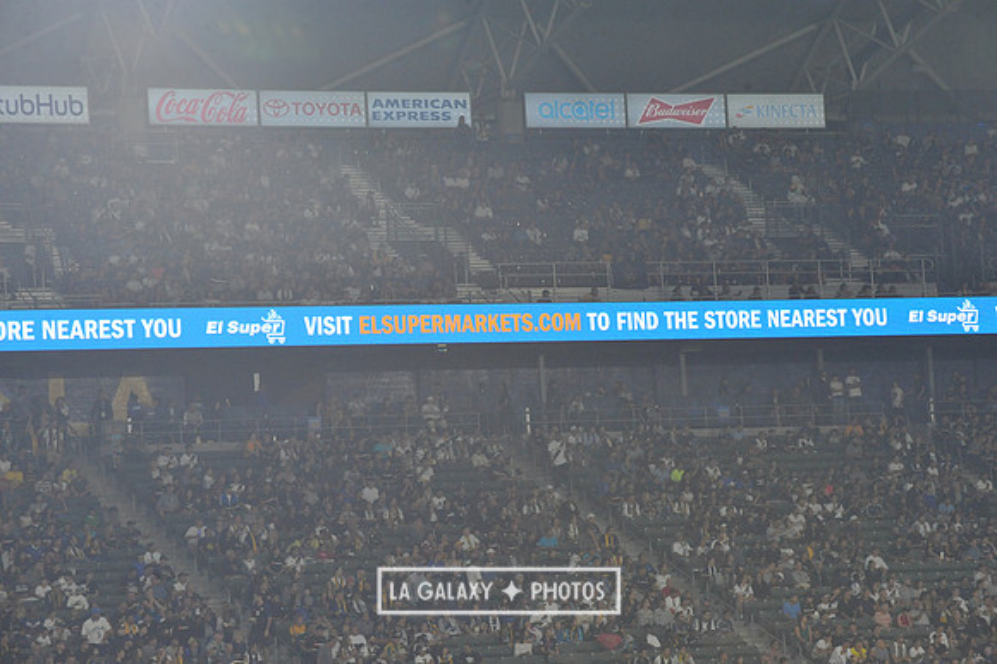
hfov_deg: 14.7
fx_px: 3875
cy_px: 332
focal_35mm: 140
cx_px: 498
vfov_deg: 9.8
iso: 3200
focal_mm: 140
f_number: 9
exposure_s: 1/320
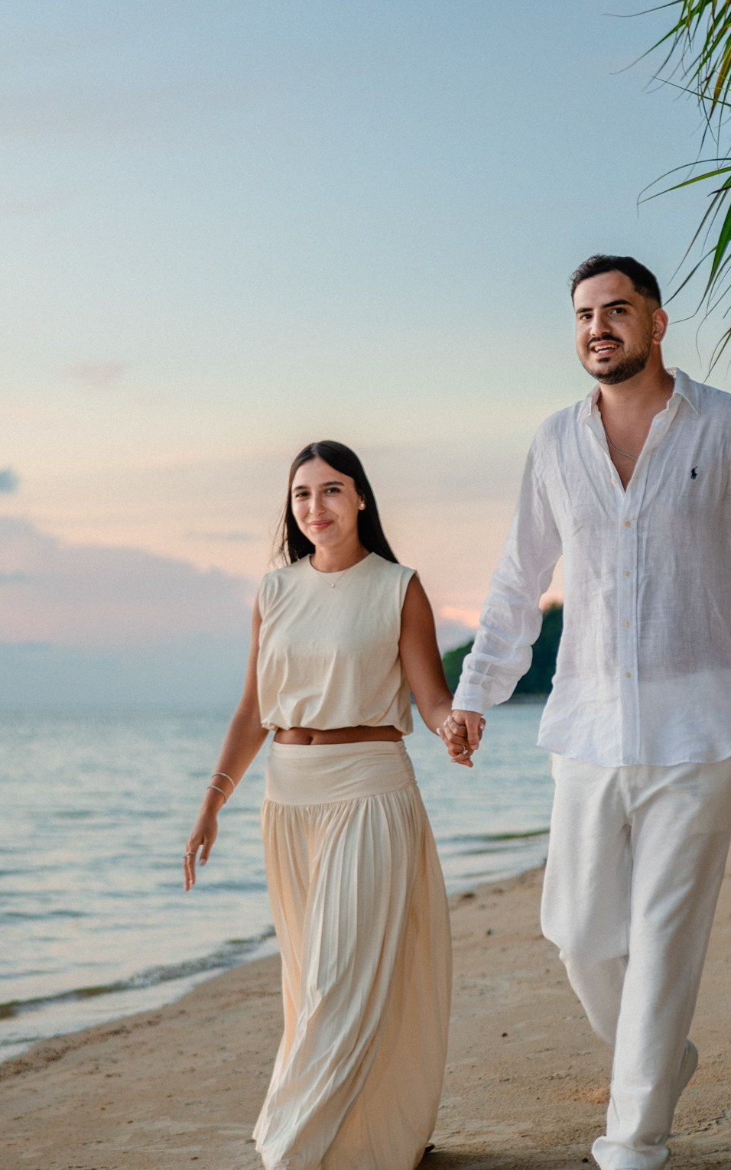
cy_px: 585
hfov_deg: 16.1
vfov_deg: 25.5
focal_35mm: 81
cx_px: 295
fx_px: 2582
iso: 500
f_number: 2.2
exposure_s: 1/400
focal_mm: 50
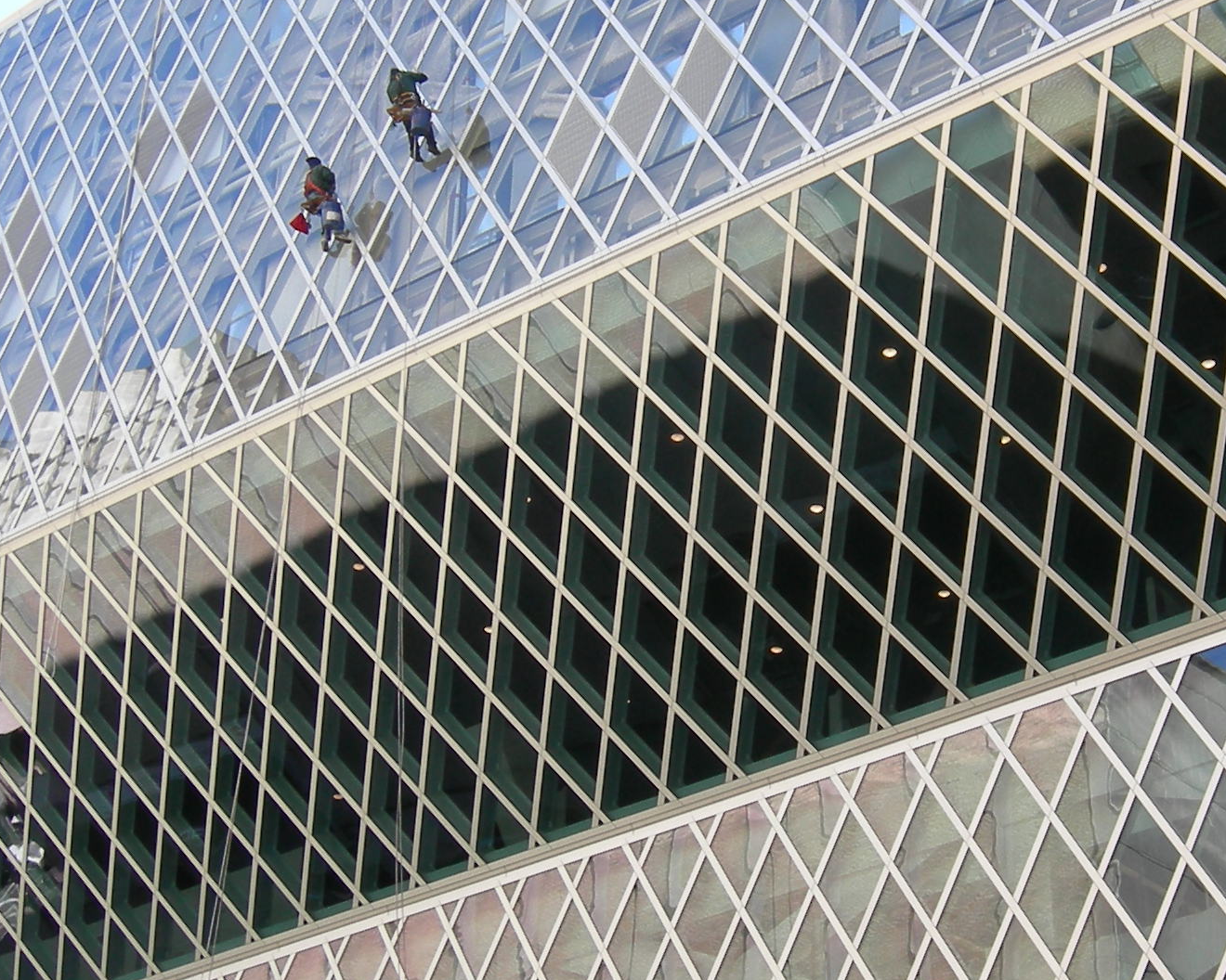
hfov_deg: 27.3
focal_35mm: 69
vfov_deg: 22.2
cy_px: 445
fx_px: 2504
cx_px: 841
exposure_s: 1/122
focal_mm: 7.5
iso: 64
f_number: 4.3
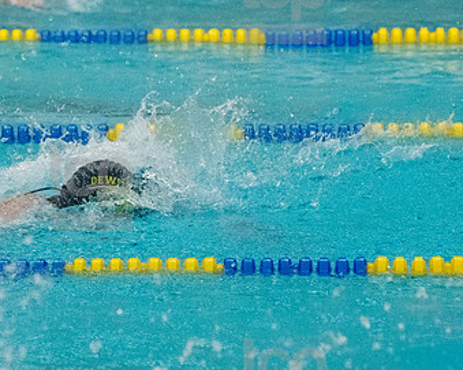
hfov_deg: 4.7
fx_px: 5603
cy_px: 195
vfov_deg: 3.8
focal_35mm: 409
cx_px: 92
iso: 10000
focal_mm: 170
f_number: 5
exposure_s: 1/1250
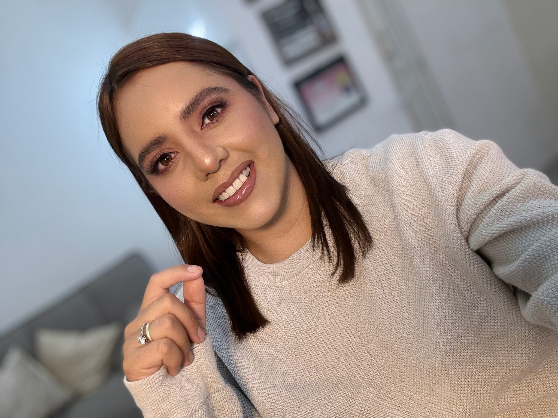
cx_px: 279
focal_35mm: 30
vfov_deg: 46.8
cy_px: 209
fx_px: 484
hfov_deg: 60.0
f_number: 1.9
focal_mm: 2.69
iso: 80
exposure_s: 1/69
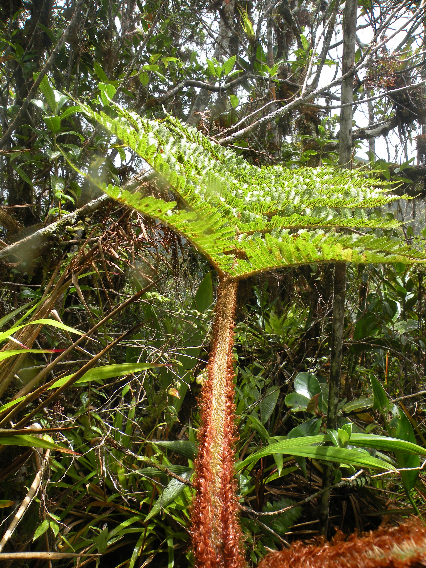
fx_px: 443
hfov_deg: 51.4
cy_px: 284
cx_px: 213
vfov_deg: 65.3
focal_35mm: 27
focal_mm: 4.7
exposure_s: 1/106
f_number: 4.5
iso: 64
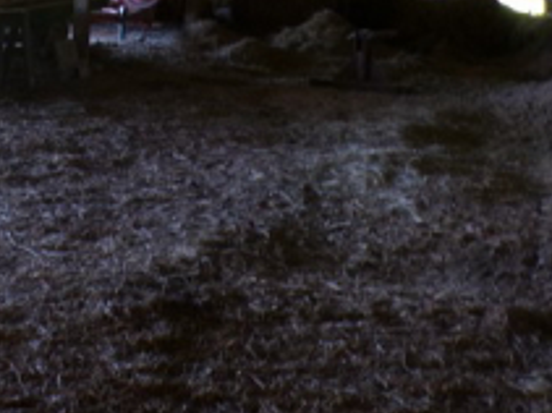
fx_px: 1211
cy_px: 13
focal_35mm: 76
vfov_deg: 18.9
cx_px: 174
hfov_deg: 25.5
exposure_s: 1/18
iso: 200
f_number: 3
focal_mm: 4.3
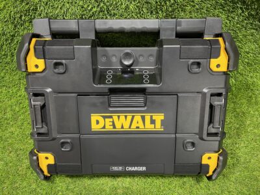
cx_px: 130
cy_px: 98
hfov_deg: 67.3
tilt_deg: -64.2
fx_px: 195
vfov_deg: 53.1
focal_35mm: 26
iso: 400
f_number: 1.6
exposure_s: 1/50
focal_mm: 4.2
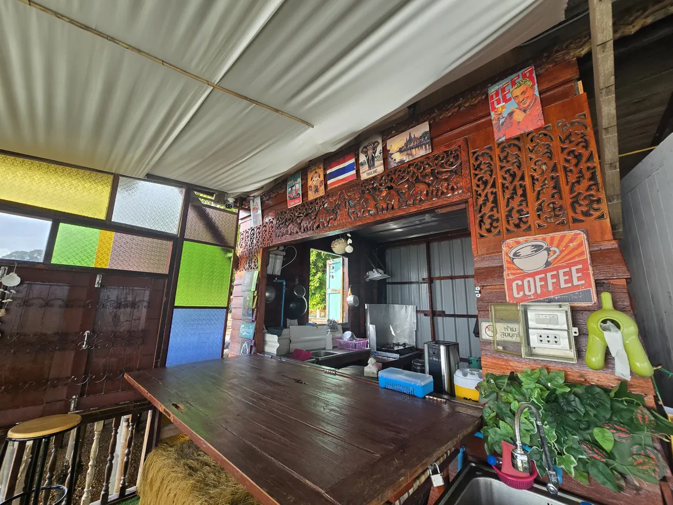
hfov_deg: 106.2
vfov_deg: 89.9
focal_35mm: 13
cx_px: 336
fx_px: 253
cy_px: 252
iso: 50
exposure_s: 1/323
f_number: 2.2
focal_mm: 2.2
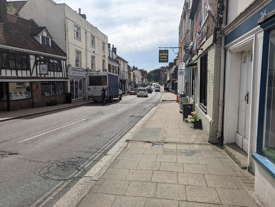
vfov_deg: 56.8
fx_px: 191
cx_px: 138
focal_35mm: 24
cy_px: 104
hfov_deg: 71.6
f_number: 1.85
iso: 43
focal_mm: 6.81
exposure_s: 1/3650
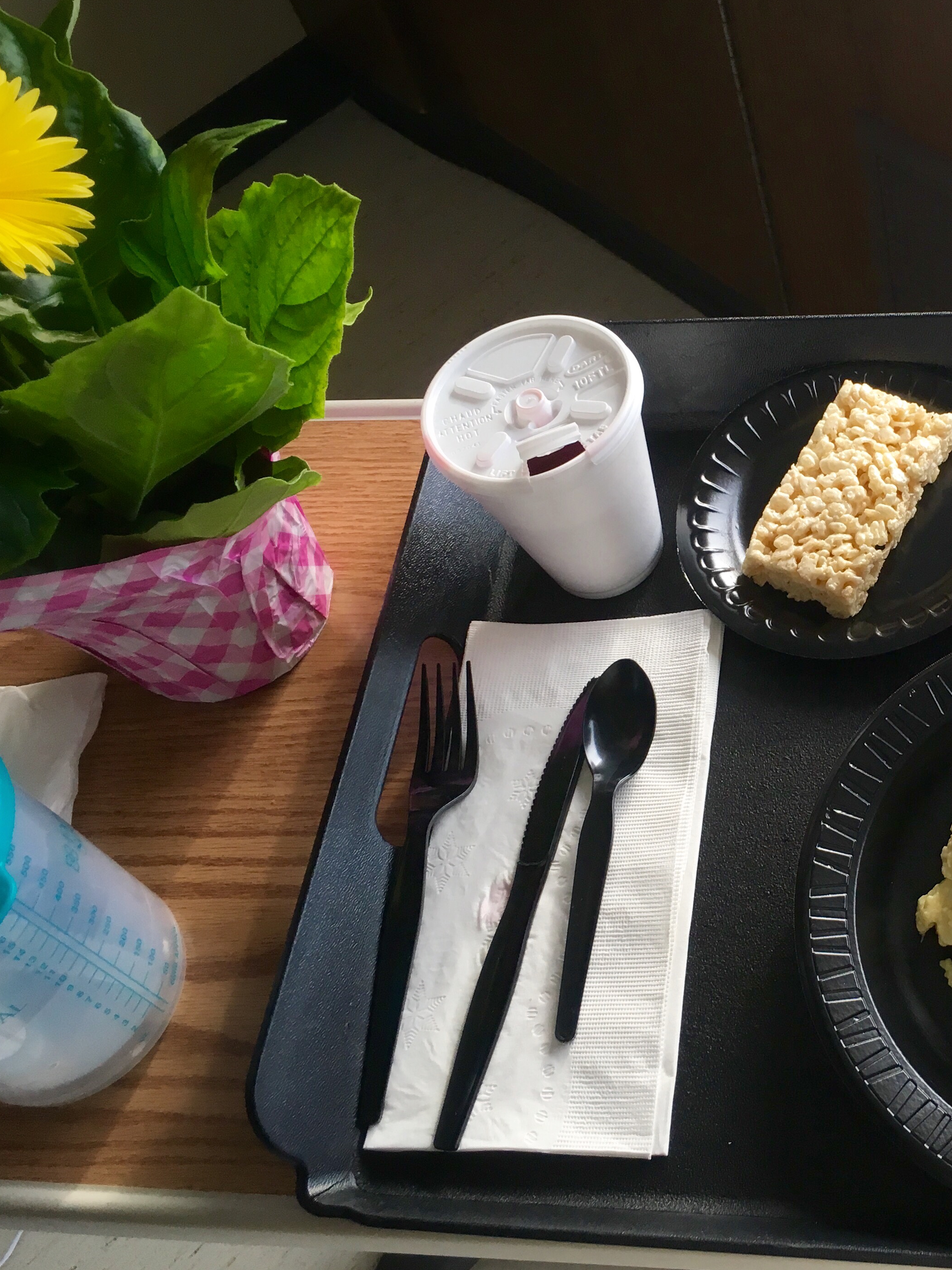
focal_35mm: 42
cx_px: 851
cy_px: 634
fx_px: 1540
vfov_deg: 44.8
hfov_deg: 32.7
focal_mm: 4.15
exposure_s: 1/30
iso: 25
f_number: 2.2
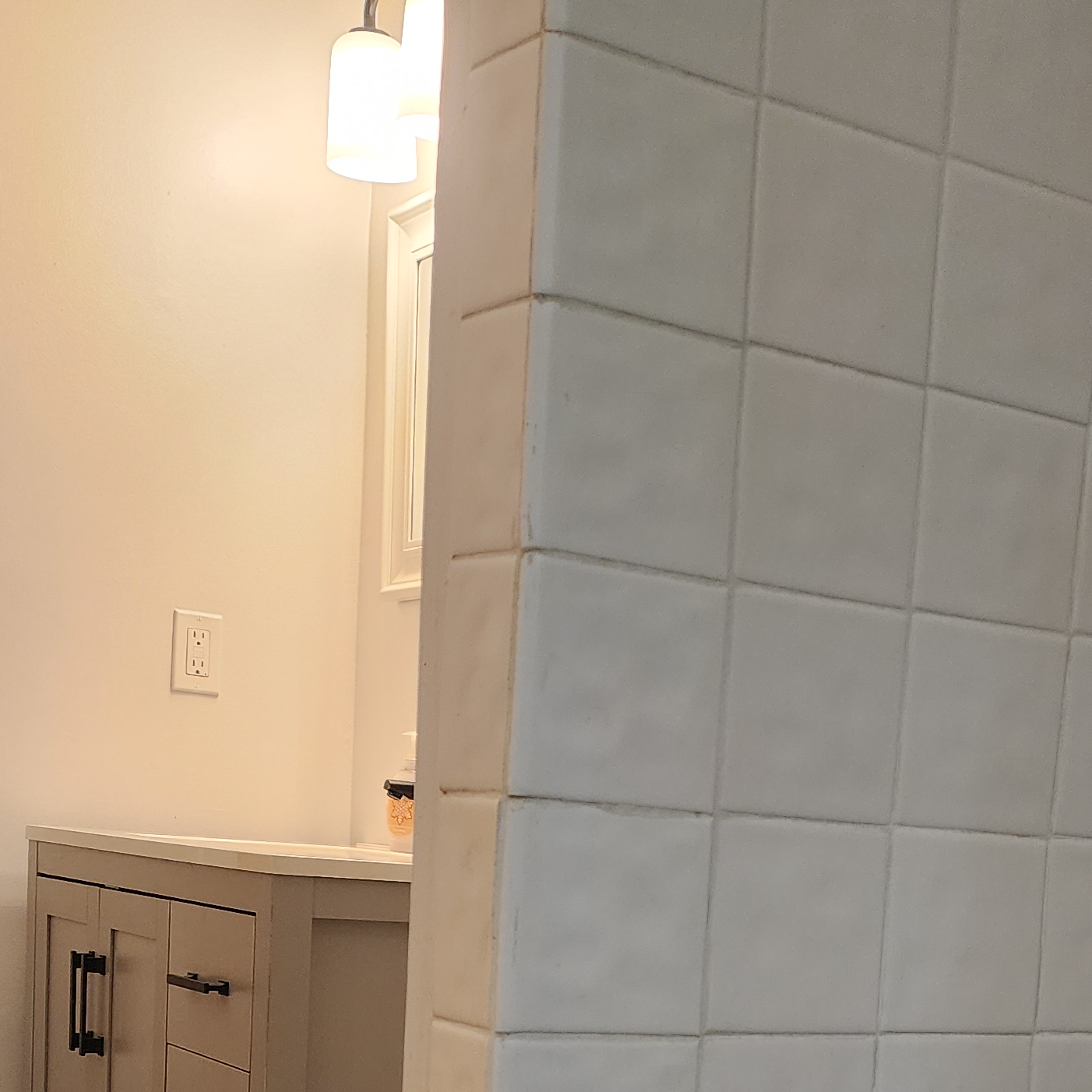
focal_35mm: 58
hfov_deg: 28.6
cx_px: 936
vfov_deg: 27.9
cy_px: 1070
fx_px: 2070
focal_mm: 6.4
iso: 250
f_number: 1.8
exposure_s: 1/120
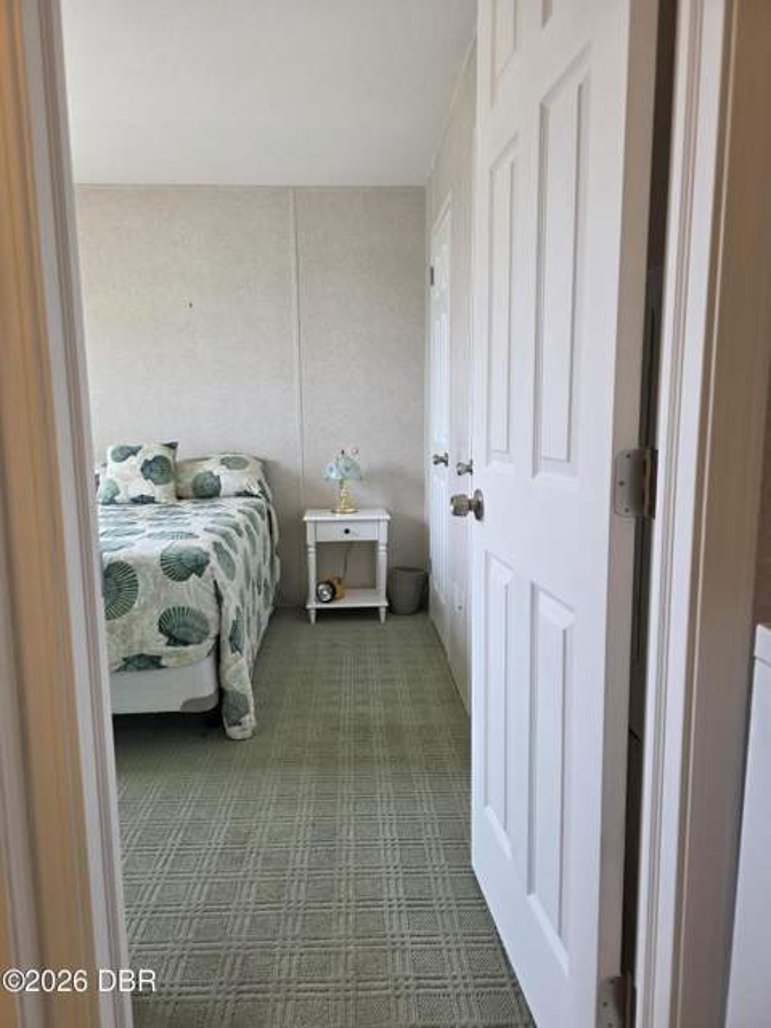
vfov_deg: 73.9
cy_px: 514
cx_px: 386
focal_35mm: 23
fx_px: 683
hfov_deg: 58.9
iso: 64
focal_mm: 6.3
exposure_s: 1/120
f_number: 1.7
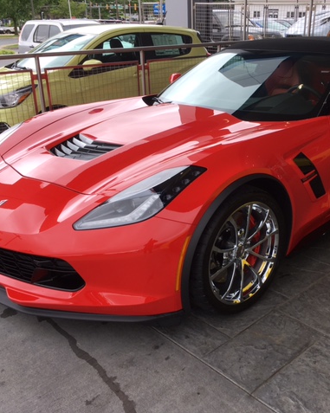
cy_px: 207
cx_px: 221
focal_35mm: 38
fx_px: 464
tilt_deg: -24.9
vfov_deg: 48.0
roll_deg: -1.1
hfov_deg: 38.7
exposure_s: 1/368
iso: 25
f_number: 2.2
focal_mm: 4.15
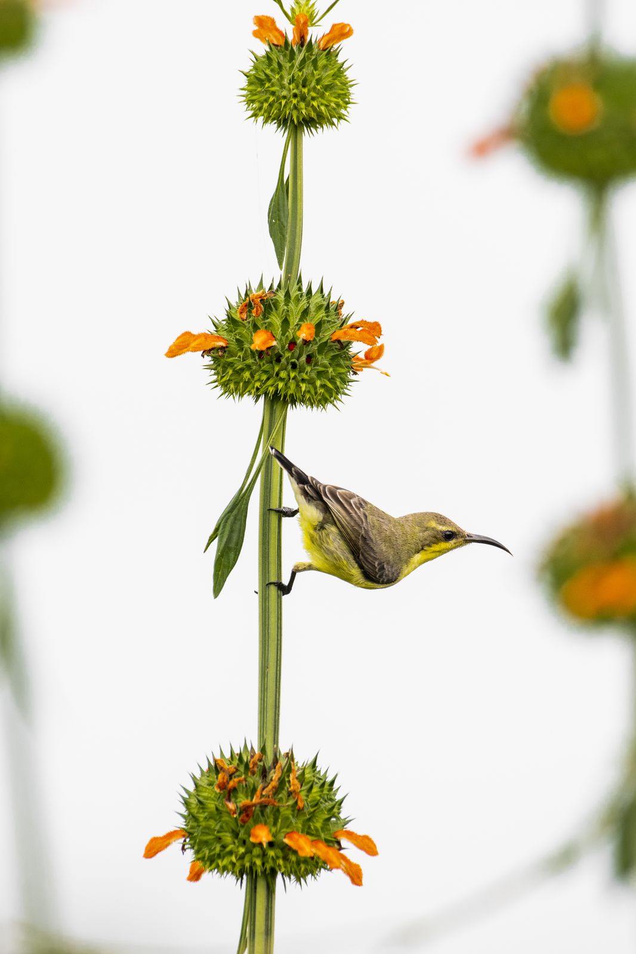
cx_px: 318
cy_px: 477
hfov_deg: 1.8
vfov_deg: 2.8
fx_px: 19882
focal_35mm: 750
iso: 800
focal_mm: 500
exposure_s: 1/1000
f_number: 6.3
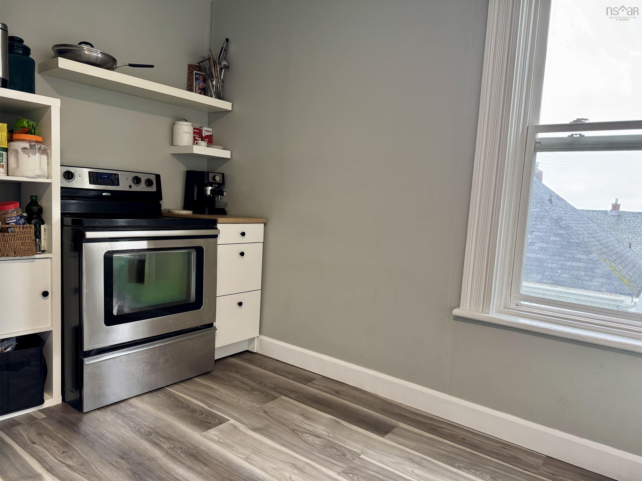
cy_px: 240
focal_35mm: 24
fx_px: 445
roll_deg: -3.4
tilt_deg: -5.5
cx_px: 321
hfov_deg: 71.6
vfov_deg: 56.8
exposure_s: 1/109
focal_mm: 6.76
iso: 200
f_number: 1.78
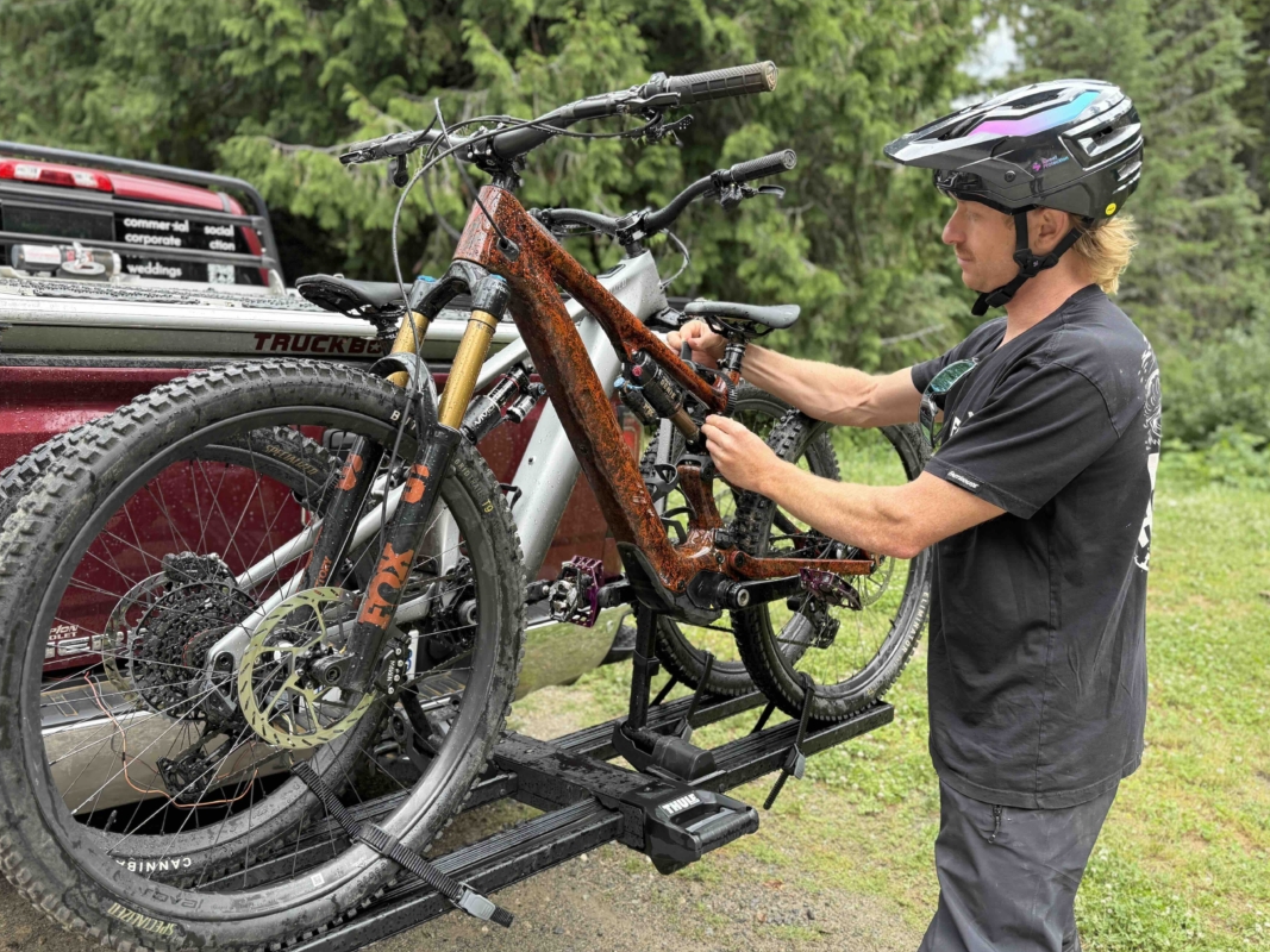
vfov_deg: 51.3
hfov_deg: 65.3
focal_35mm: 27
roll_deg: +2.4
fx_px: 990
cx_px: 601
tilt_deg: -11.2
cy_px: 516
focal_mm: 6.76
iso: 100
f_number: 1.78
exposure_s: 1/399
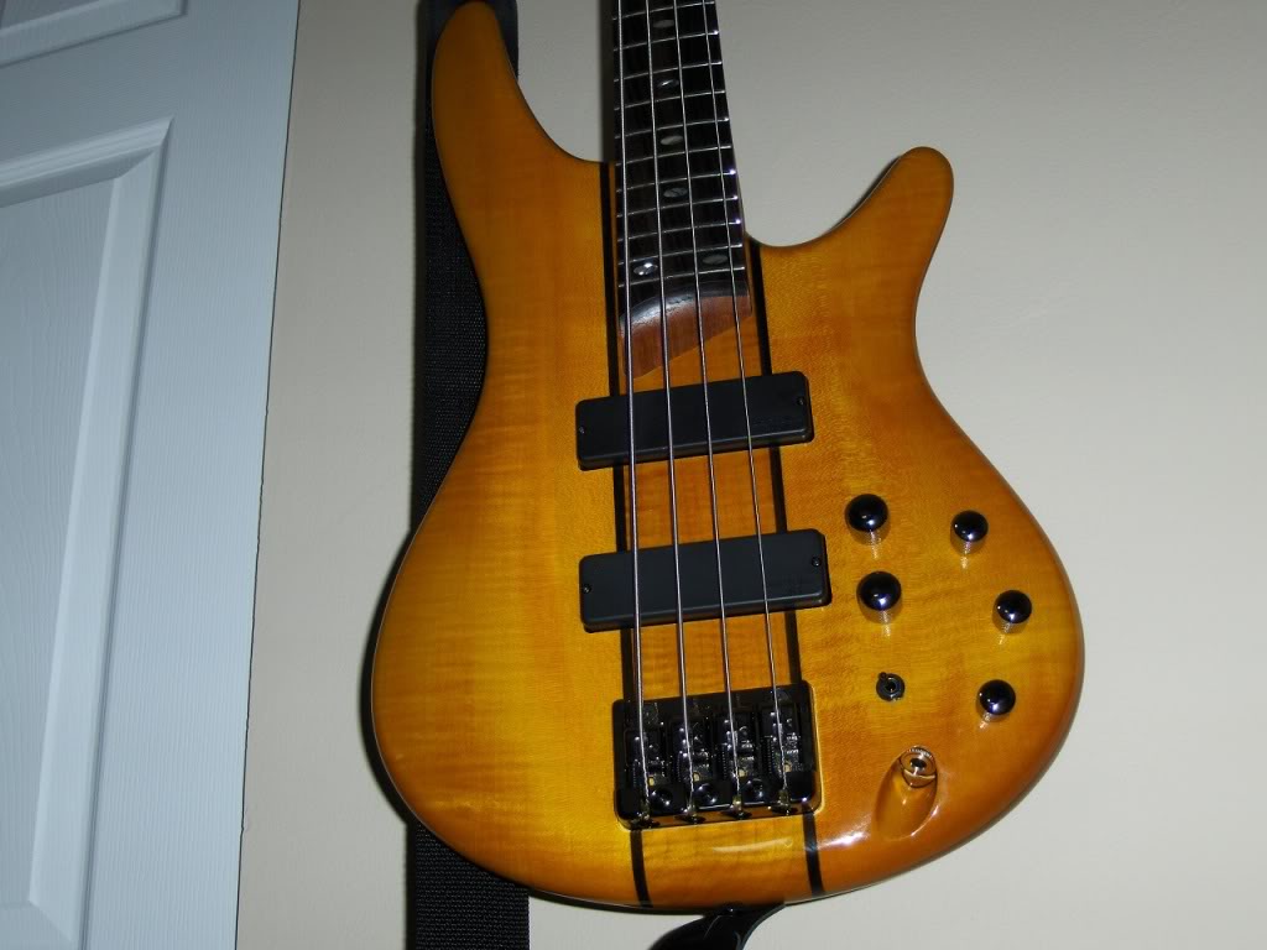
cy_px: 475
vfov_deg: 33.6
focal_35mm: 43
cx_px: 634
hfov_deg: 43.9
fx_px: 1574
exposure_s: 1/60
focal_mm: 9.4
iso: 100
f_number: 3
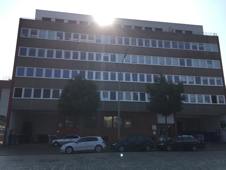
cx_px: 113
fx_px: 189
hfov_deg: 61.7
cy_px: 85
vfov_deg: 48.2
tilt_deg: +15.9
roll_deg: -1.2
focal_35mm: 29
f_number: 2.2
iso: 32
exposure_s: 1/1980
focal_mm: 4.15
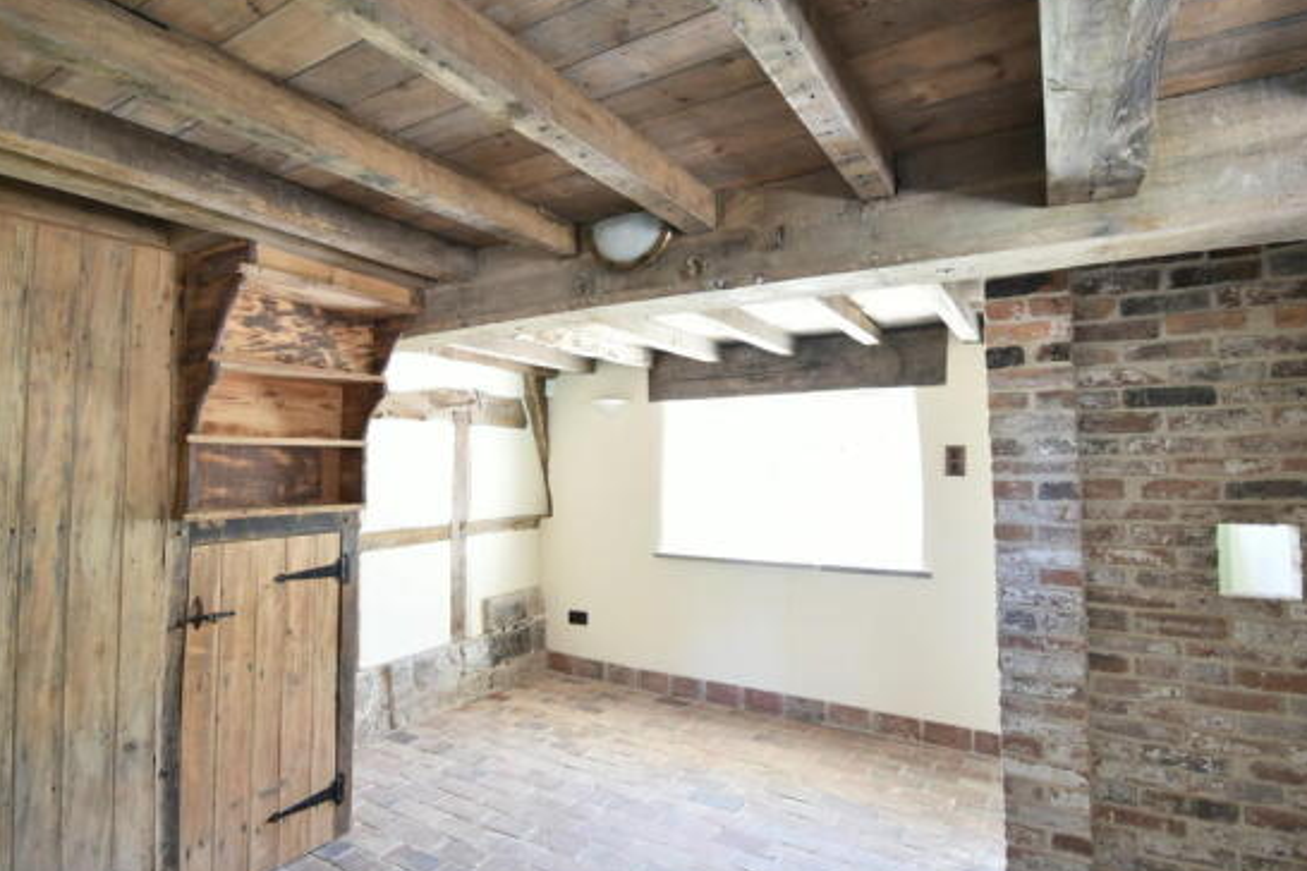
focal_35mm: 18
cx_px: 609
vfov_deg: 67.4
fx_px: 653
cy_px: 430
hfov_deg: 89.9
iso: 200
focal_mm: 10
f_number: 4.5
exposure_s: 1/3
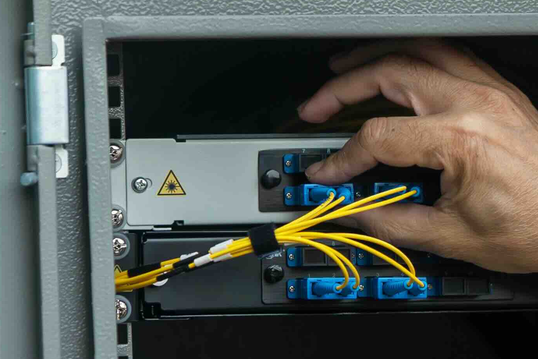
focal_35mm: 203
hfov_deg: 10.0
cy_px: 198
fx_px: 3035
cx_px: 542
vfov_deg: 6.8
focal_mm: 66
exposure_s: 1/400
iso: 100
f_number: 4
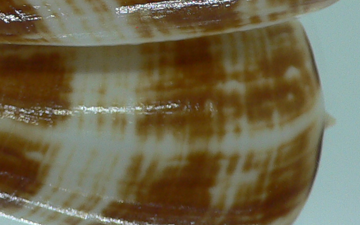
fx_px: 1060
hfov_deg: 19.1
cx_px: 78
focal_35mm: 108
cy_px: -50
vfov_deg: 11.8
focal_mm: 4.6
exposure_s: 1/60
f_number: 2.8
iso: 80
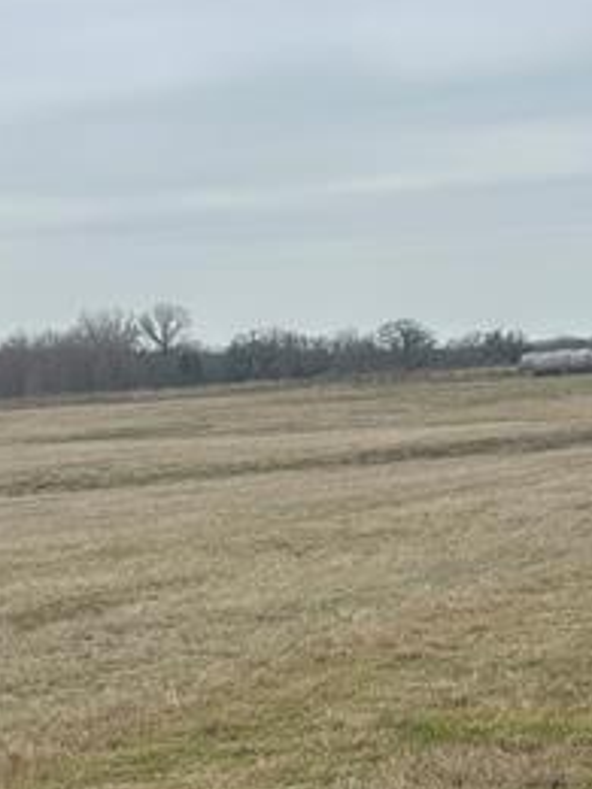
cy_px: 756
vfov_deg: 26.2
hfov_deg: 20.7
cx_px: 206
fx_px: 1619
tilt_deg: -13.4
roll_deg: +1.6
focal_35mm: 71
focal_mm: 6.86
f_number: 1.78
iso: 80
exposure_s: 1/2660
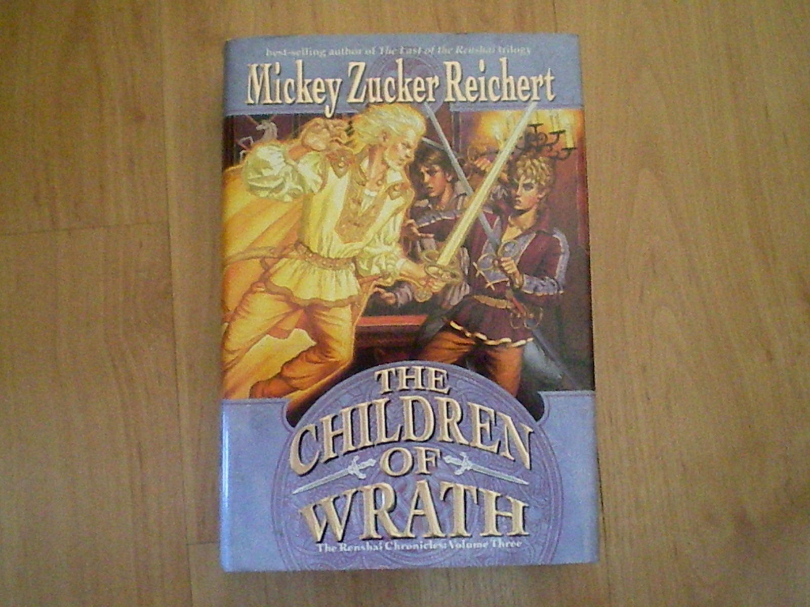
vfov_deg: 37.7
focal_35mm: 38
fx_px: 889
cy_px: 304
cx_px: 405
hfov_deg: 49.0
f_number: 3.1
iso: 1800
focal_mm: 6.3
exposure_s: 1/96.7
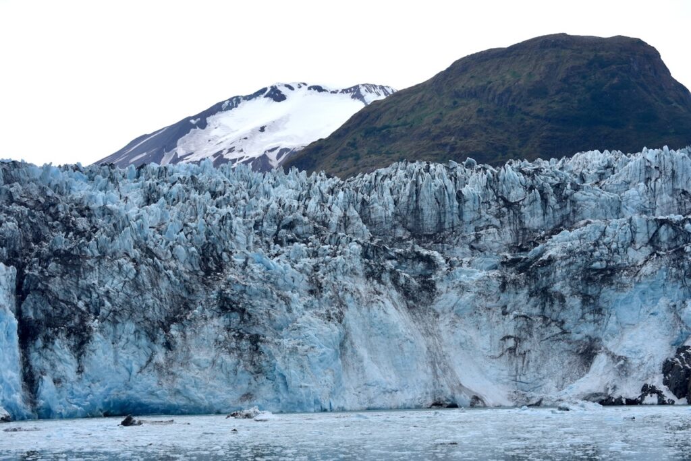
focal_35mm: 80
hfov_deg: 25.3
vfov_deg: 17.1
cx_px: 346
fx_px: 1536
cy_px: 230
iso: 250
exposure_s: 1/400
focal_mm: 80
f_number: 8
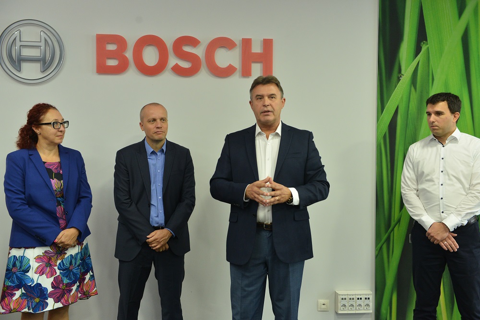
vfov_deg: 35.1
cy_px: 160
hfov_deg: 50.7
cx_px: 240
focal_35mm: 38
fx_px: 507
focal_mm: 38
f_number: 4.5
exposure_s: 1/100
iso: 2000
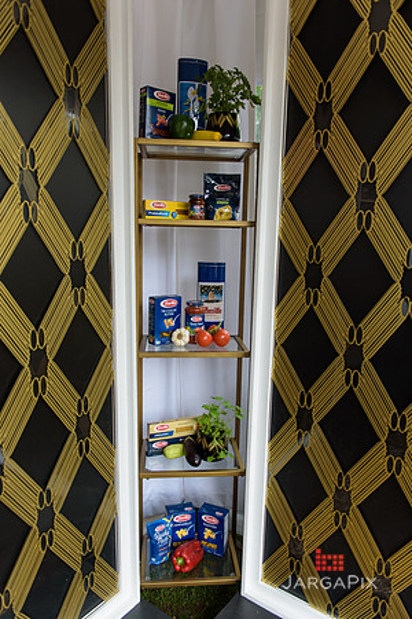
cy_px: 310
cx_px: 206
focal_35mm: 27
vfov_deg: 67.4
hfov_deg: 47.9
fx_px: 463
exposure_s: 1/160
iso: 200
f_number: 3.2
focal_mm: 27
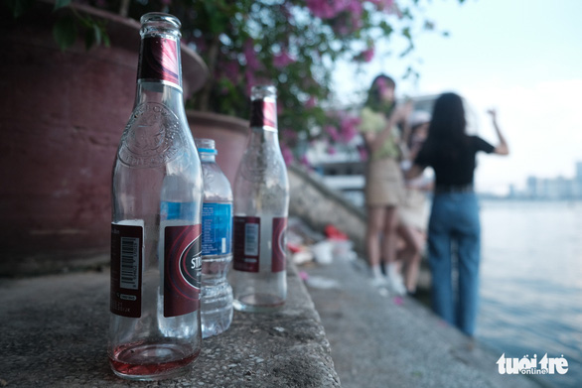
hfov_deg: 67.4
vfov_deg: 48.0
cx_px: 291
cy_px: 194
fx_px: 437
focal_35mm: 27
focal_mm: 18
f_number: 3.2
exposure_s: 1/180
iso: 1250
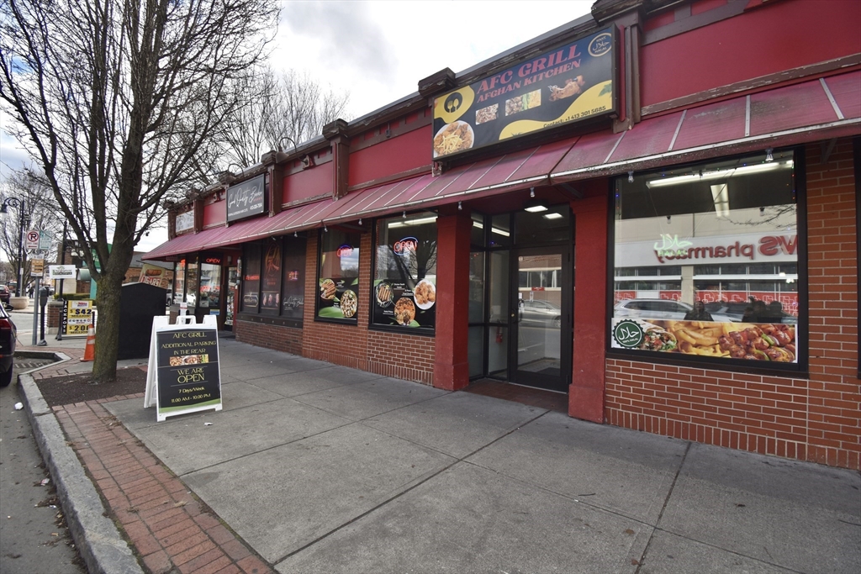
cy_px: 287
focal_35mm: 15
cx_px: 430
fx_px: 359
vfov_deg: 77.3
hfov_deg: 100.4
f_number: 7.1
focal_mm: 10
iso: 200
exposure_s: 1/250
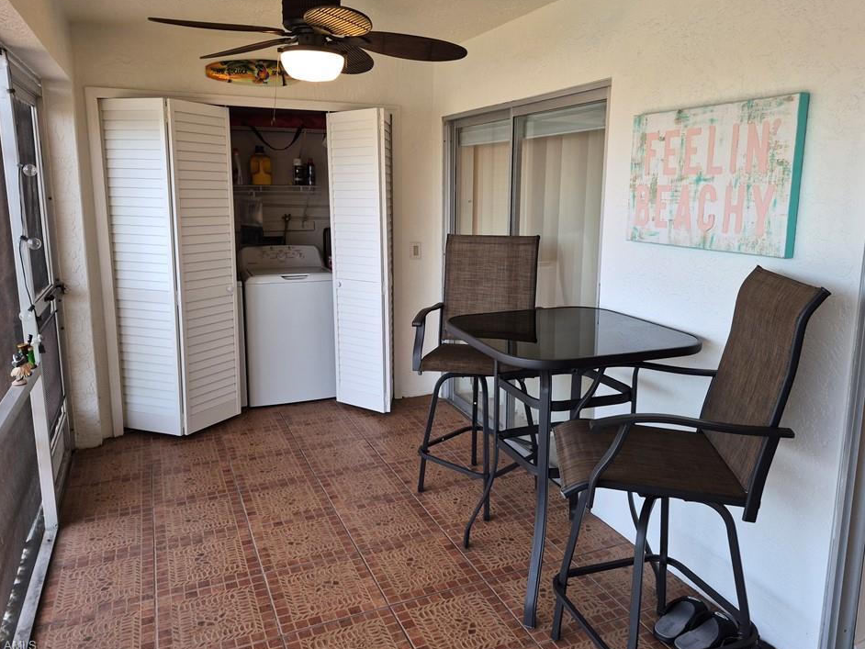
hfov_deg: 69.4
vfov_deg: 54.9
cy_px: 302
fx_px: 625
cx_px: 439
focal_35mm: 25
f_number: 1.8
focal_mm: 5.4
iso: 320
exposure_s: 1/120
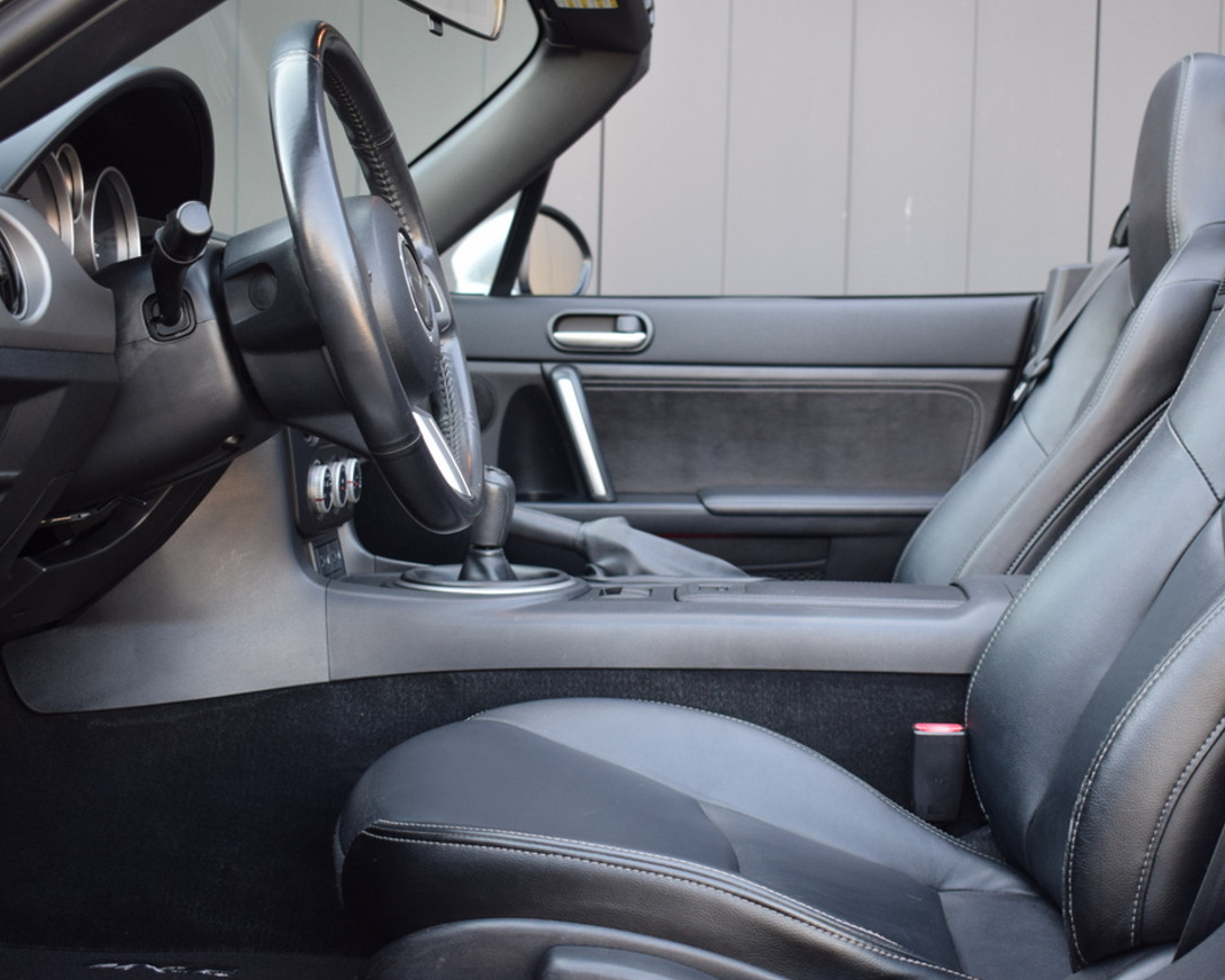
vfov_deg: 32.1
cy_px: 501
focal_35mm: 47
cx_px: 725
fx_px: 1704
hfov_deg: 39.4
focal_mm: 26
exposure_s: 1/80
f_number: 4
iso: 400
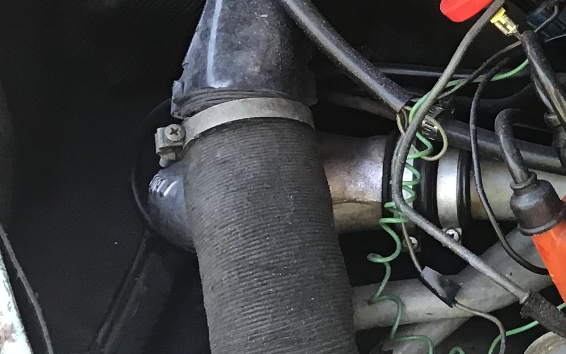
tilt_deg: -32.6
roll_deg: -1.5
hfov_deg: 18.9
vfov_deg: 12.9
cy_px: 83
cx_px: 762
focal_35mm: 101
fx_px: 1558
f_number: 2.4
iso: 50
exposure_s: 1/33
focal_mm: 3.3
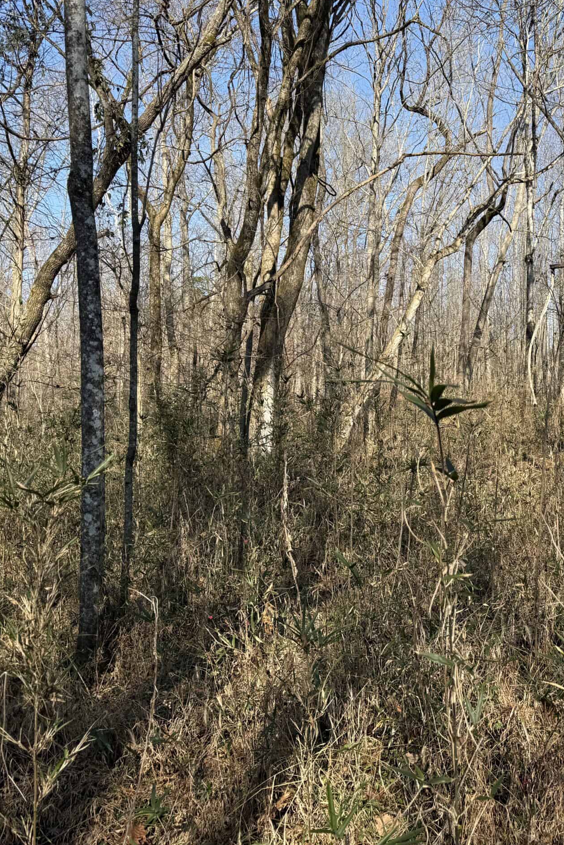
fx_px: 799
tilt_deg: +2.9
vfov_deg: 55.8
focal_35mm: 34
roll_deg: -1.1
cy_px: 418
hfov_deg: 37.4
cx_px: 459
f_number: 1.78
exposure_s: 1/1770
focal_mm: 6.76
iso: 80
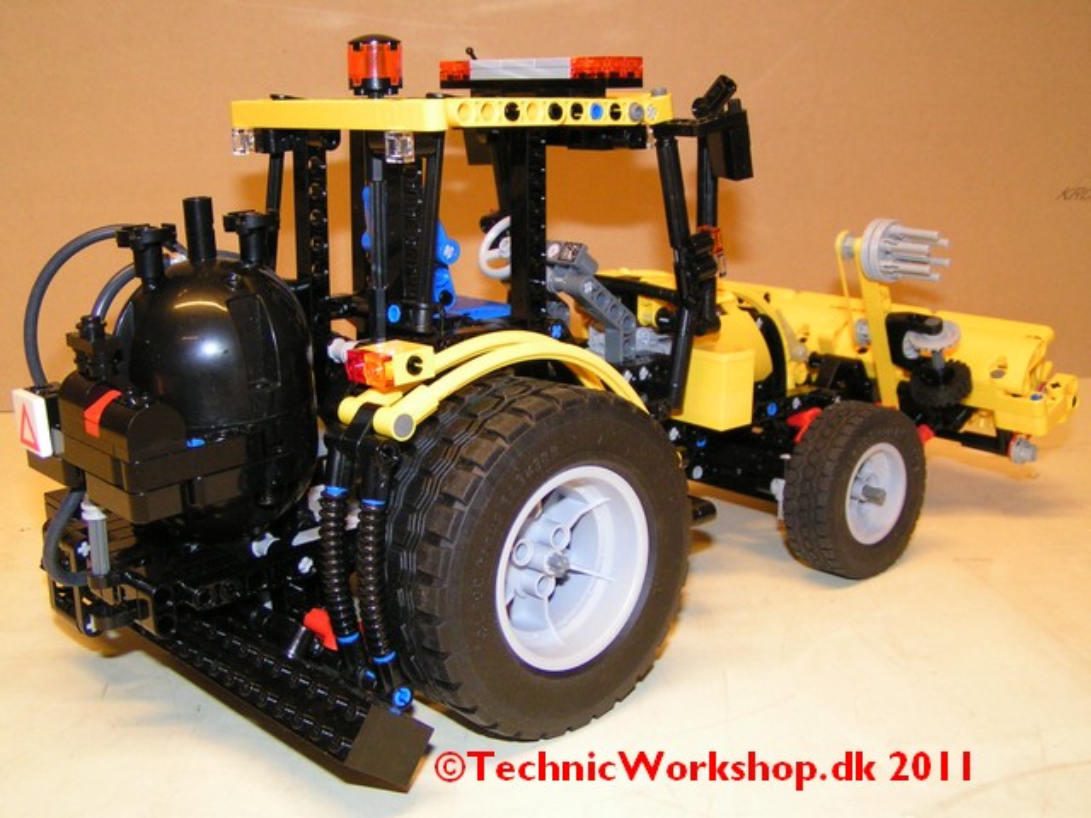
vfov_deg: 37.7
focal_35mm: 38
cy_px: 409
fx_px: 1198
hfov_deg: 49.0
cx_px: 546
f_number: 2.8
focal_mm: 5.8
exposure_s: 1/40
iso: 200
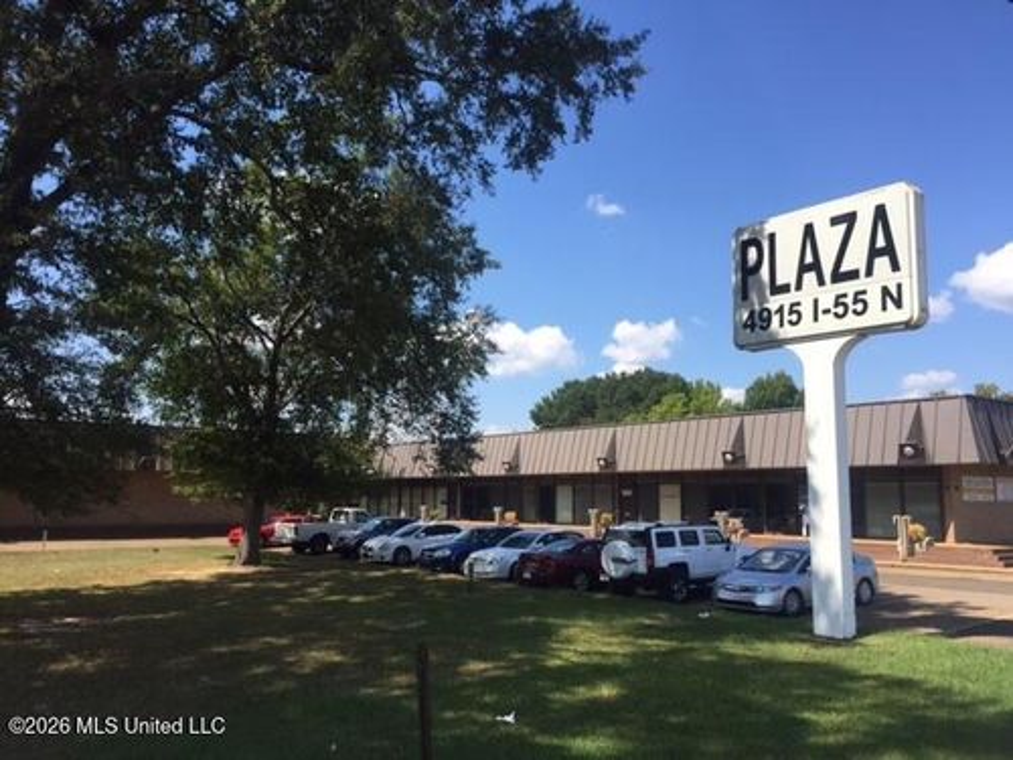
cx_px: 506
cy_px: 380
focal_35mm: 29
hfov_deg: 61.7
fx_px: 849
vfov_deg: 48.2
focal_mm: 4.15
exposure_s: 1/1522
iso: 32
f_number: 2.2
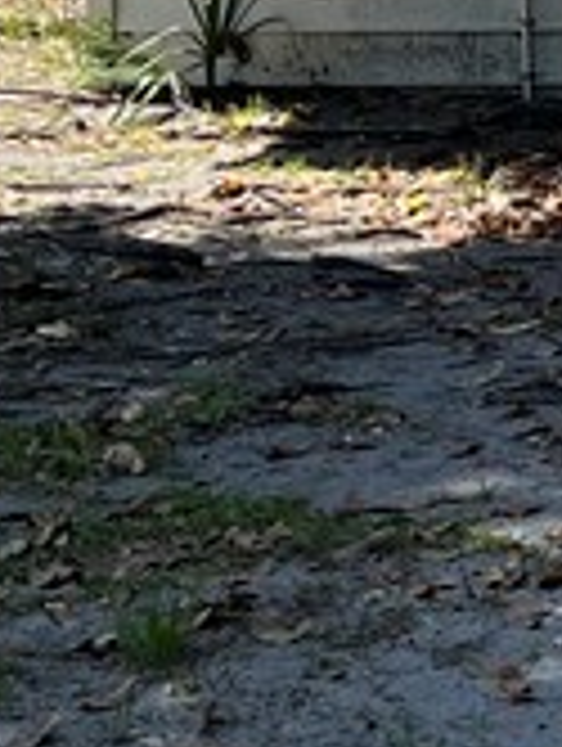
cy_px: -207
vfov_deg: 12.0
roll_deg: +0.0
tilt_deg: -1.3
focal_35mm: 160
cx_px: 1371
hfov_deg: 8.5
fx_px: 3455
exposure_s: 1/2045
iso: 50
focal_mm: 5.7
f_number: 1.5
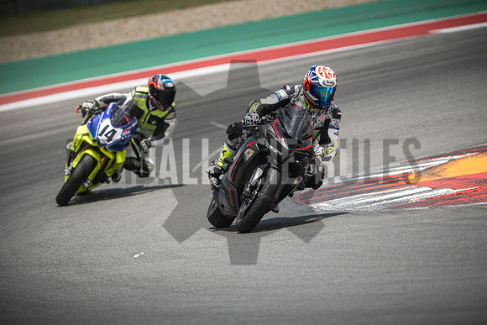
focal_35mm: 420
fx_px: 5683
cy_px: 162
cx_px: 244
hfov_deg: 4.9
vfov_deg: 3.3
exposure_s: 1/4000
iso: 500
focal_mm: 280
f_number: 2.8
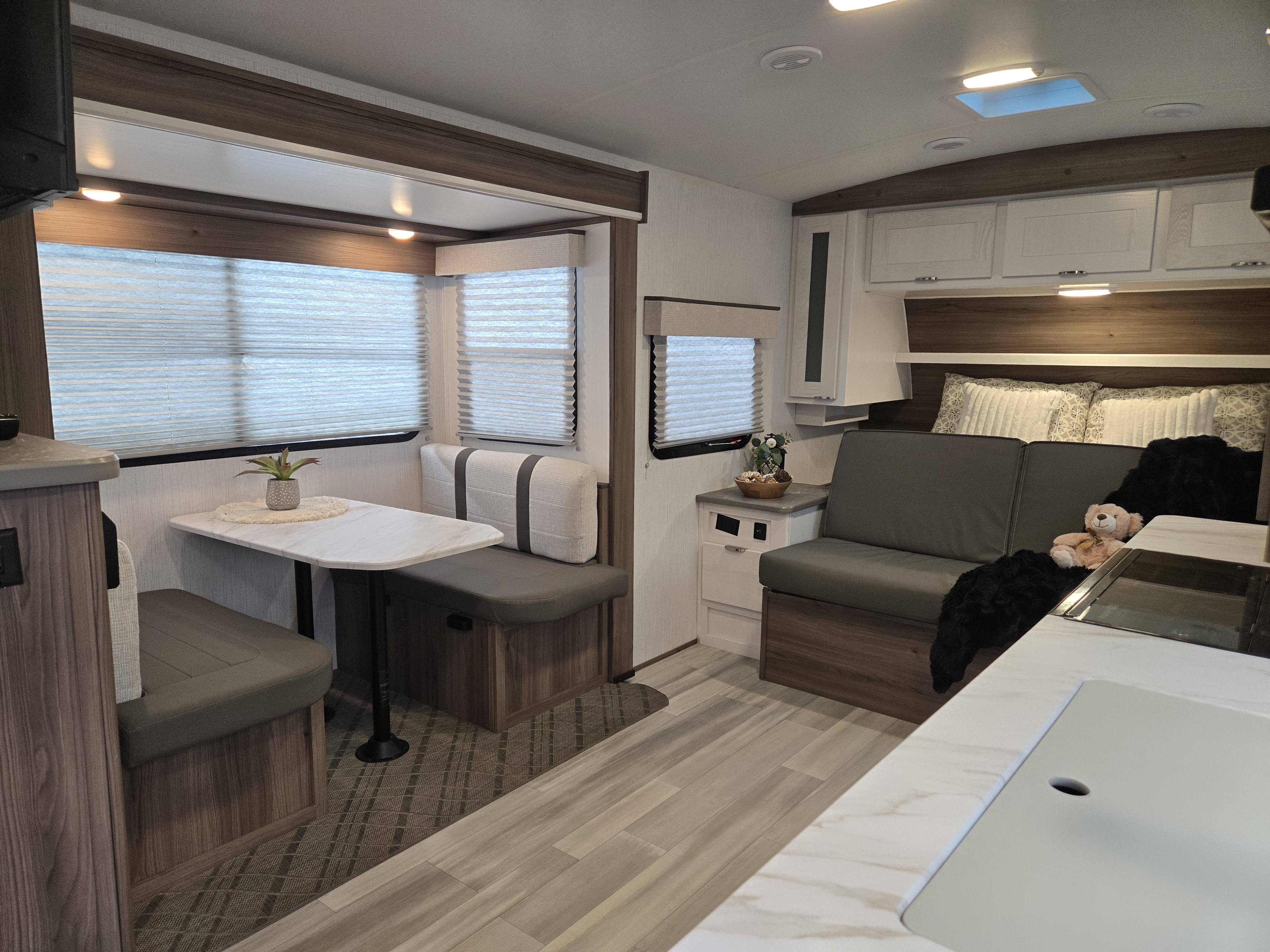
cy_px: 476
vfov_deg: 58.9
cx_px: 635
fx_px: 844
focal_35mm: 23
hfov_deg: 73.9
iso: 250
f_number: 1.8
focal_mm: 5.4
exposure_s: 1/180
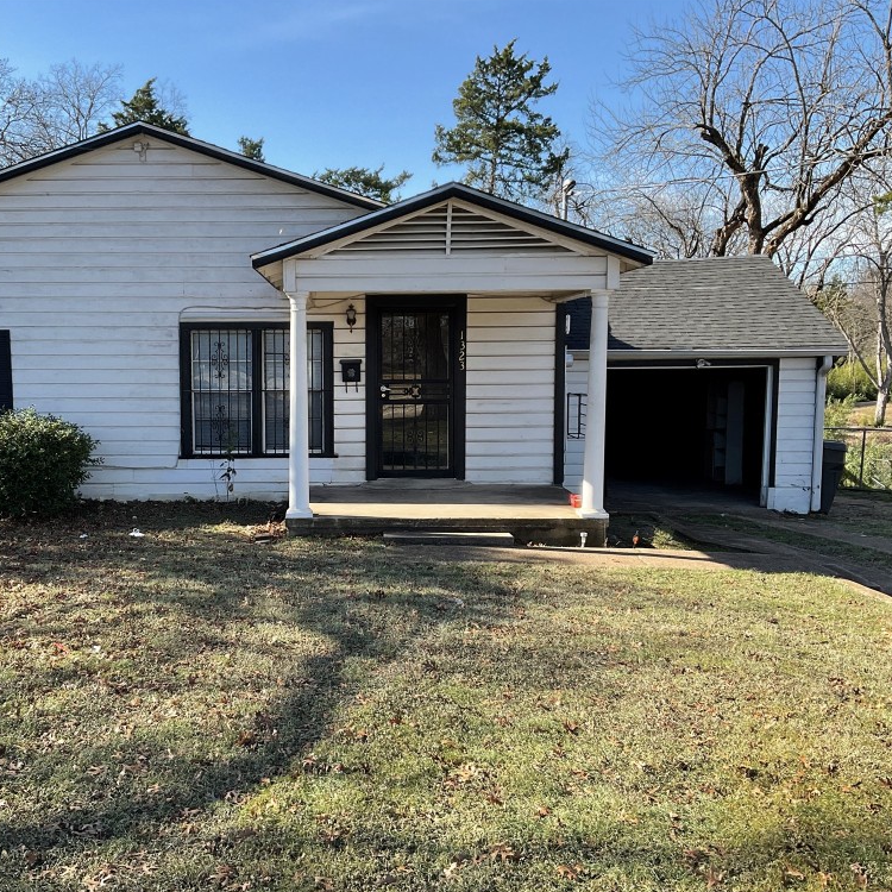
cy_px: 451
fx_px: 1020
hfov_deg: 46.8
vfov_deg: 47.2
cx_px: 329
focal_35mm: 35
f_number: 1.8
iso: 16
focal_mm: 3
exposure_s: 1/593
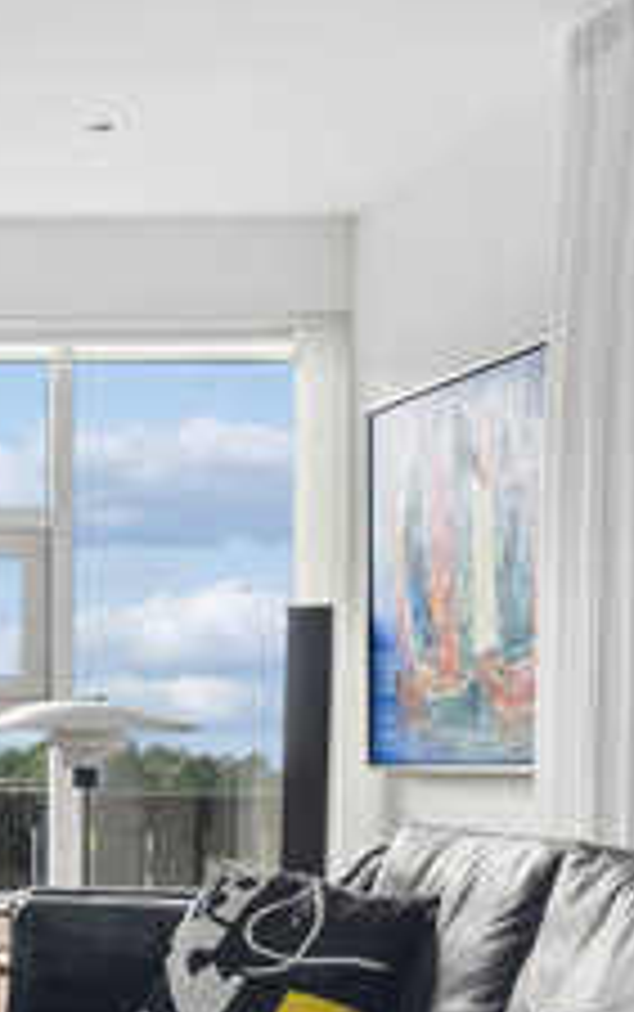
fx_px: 2147
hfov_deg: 14.4
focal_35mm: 78
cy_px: 825
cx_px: -576
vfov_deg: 26.0
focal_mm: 21.5
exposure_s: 1/125
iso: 800
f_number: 8
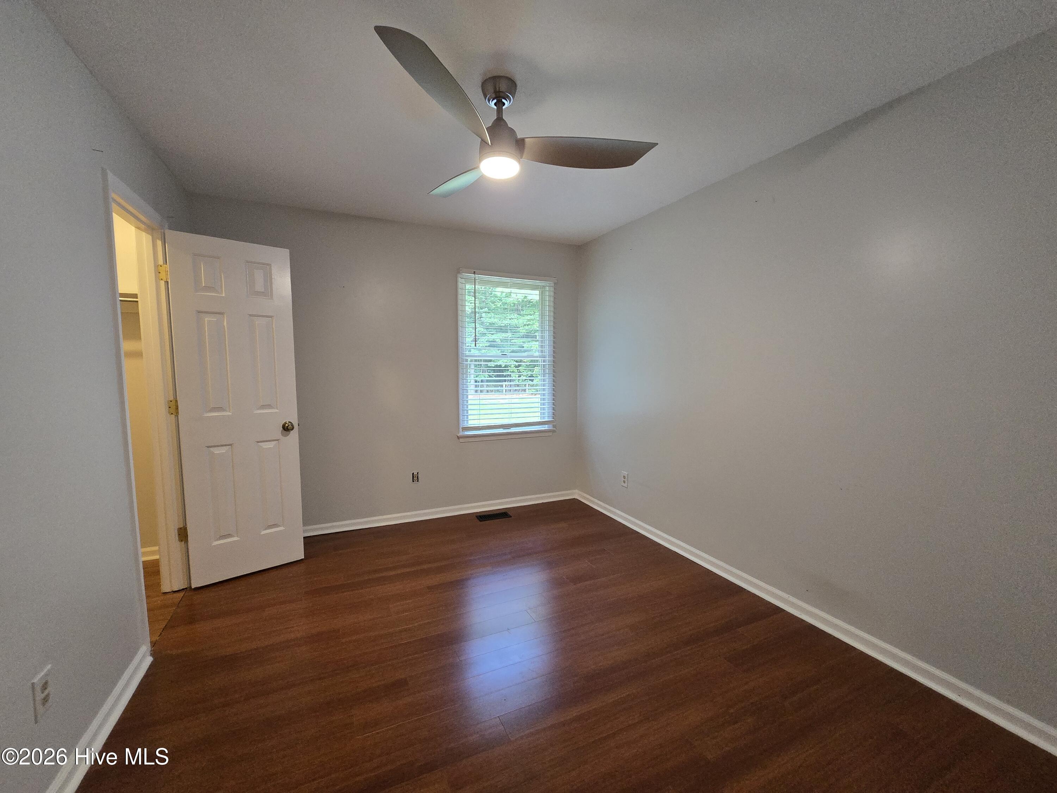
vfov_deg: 89.9
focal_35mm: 13
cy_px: 396
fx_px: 397
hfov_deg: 106.2
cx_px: 528
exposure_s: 1/60
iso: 500
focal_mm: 2.2
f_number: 2.2
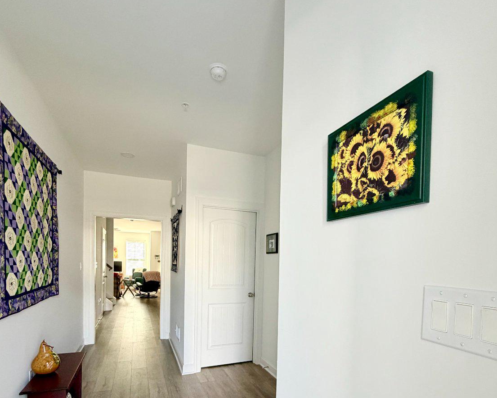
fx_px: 279
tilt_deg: -0.8
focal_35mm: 19
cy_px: 277
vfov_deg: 68.1
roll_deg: -2.7
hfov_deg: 83.3
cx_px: 241
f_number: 2.2
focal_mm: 2.22
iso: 250
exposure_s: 1/121
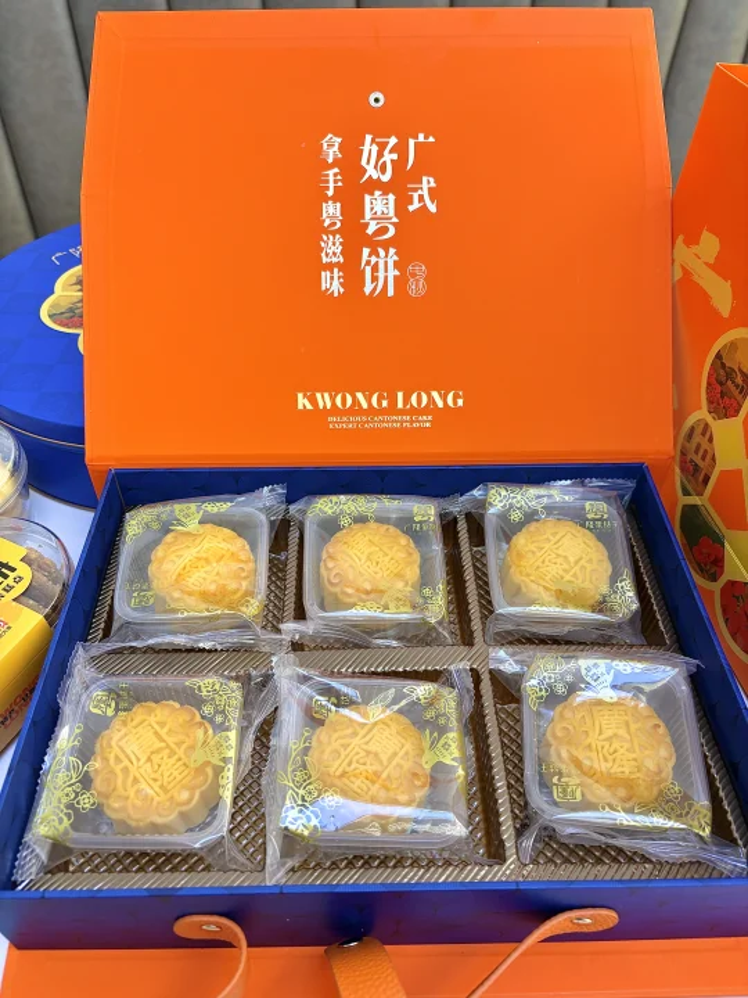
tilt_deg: -44.5
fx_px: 749
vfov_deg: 67.3
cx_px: 374
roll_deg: -0.6
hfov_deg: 53.1
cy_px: 499
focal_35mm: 26
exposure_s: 1/50
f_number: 1.6
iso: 80
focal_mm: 5.96
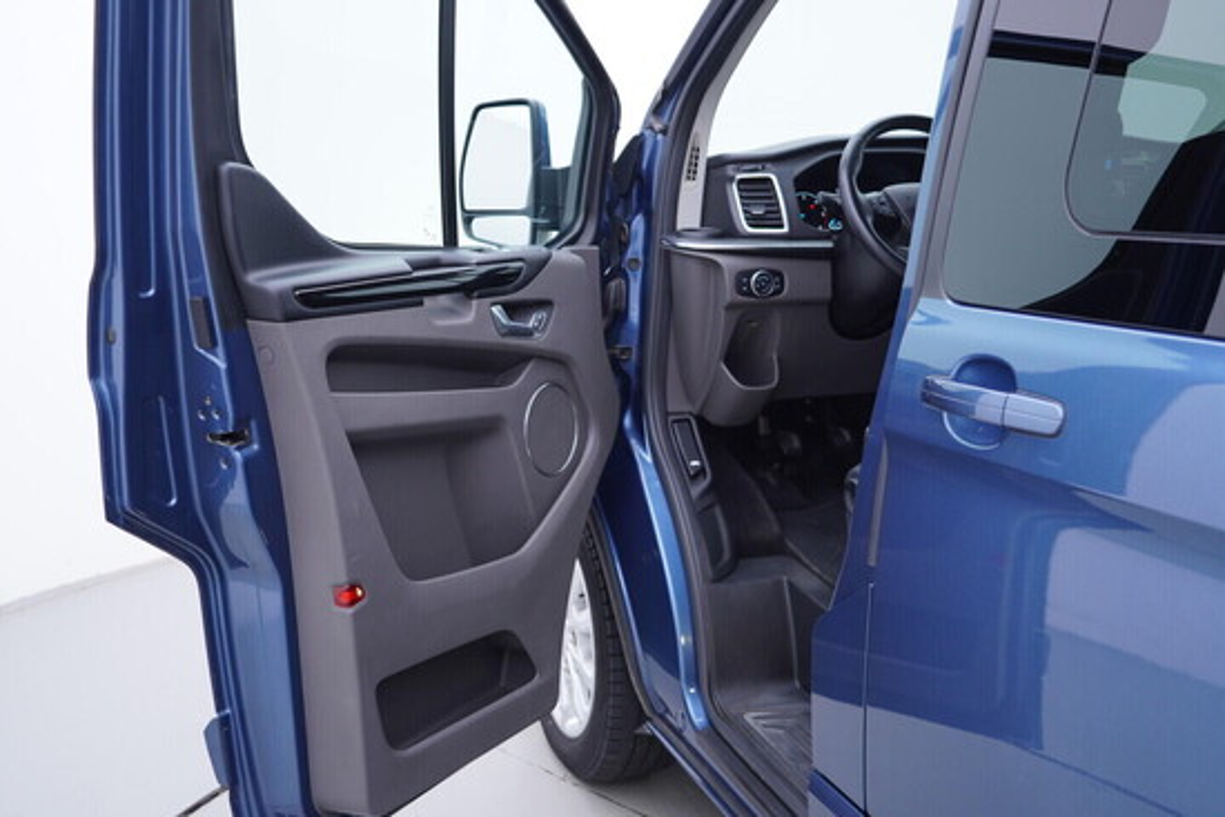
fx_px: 1225
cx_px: 612
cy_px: 408
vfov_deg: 36.9
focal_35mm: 36
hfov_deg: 53.1
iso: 125
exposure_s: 1/40
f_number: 2.8
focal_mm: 24
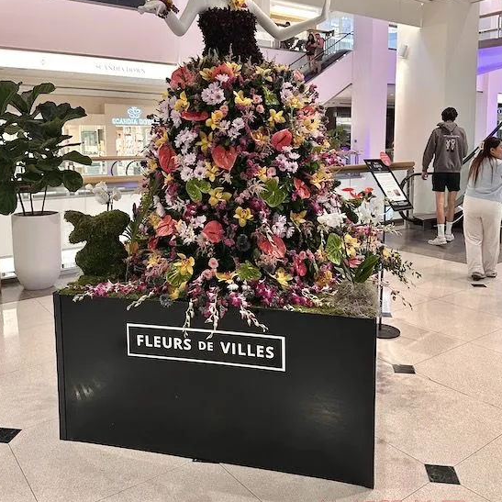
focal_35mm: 31
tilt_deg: -6.6
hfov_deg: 52.5
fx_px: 509
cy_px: 195
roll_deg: +0.0
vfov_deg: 52.1
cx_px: 237
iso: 250
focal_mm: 6.86
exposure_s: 1/60
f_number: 1.78
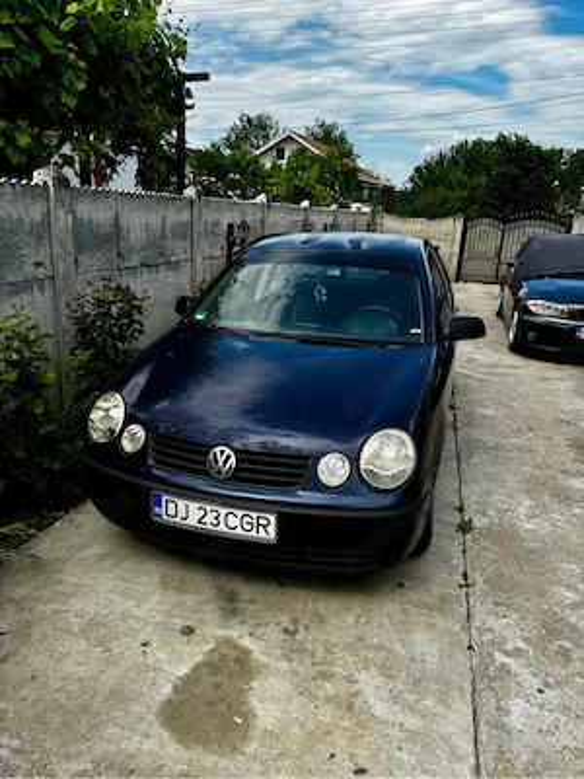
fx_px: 540
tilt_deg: -18.6
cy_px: 390
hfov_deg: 56.8
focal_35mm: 24
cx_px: 292
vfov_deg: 71.6
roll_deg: -3.1
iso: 80
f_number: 1.78
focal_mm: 6.76
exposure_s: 1/2415
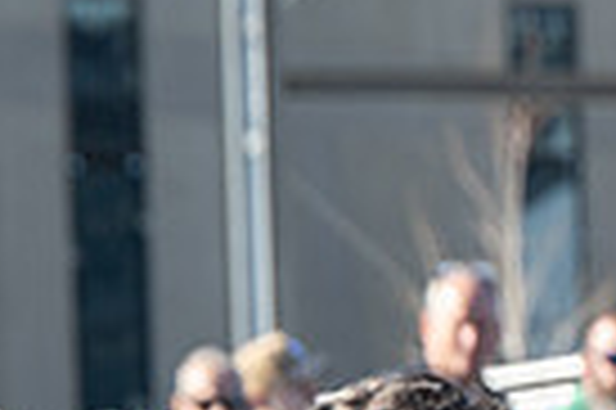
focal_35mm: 446
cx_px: 976
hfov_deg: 4.6
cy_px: 806
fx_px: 7622
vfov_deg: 3.1
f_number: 3.2
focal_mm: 70
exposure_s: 1/1000
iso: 200
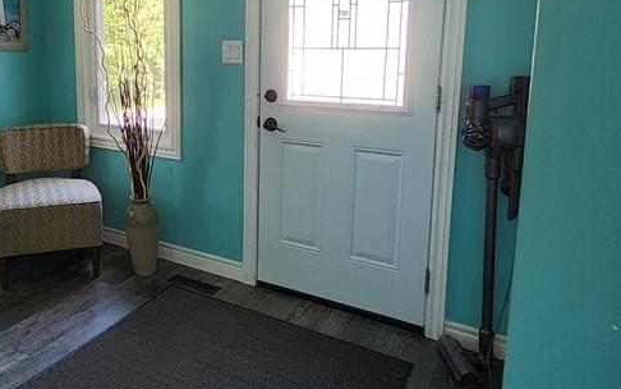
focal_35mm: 29
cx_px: 176
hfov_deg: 61.9
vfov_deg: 42.5
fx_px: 491
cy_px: 127
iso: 320
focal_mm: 1.13
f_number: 2.2
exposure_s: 1/60
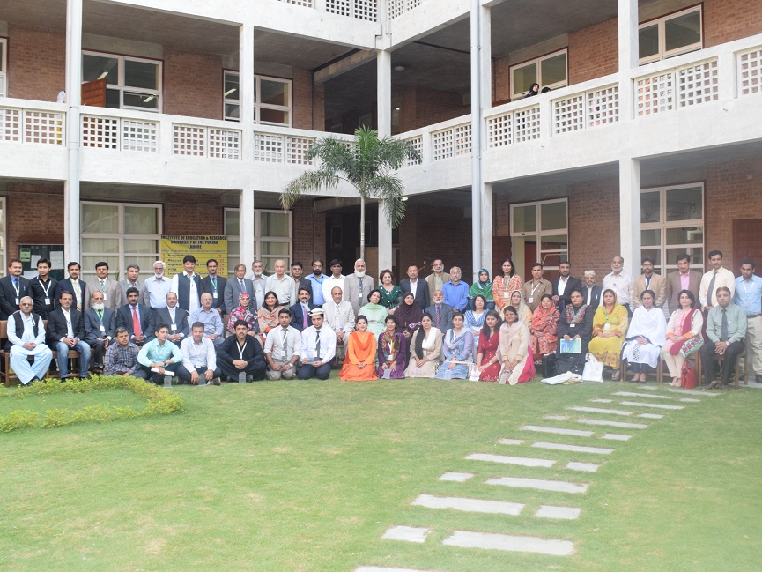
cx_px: 381
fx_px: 727
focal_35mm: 33
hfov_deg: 55.3
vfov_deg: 43.0
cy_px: 290
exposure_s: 1/200
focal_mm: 20
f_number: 8
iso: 1250
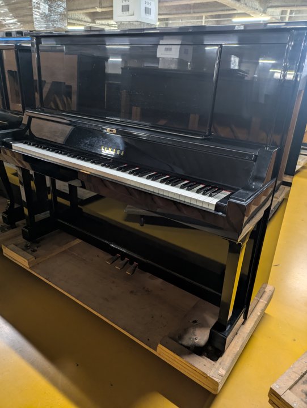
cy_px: 204
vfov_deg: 69.4
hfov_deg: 54.9
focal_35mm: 25
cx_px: 154
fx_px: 295
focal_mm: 5.43
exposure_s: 1/24
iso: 138
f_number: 1.89
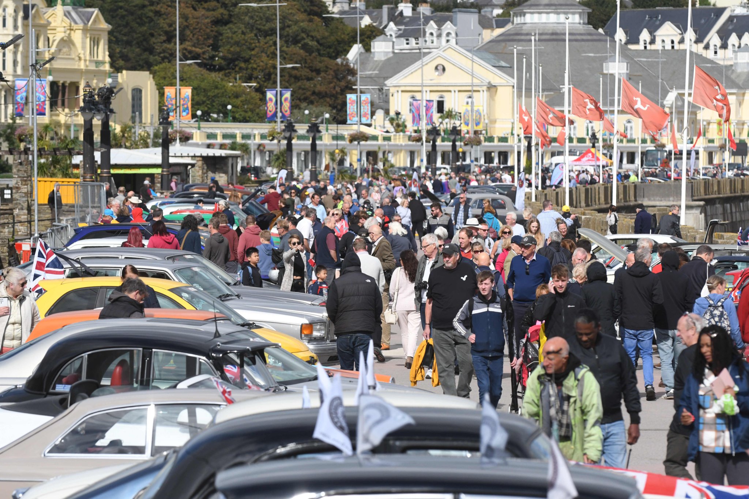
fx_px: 5461
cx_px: 374
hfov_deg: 7.8
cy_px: 250
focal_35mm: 262
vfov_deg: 5.2
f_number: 5
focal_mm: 175
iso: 1000
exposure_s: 1/8000
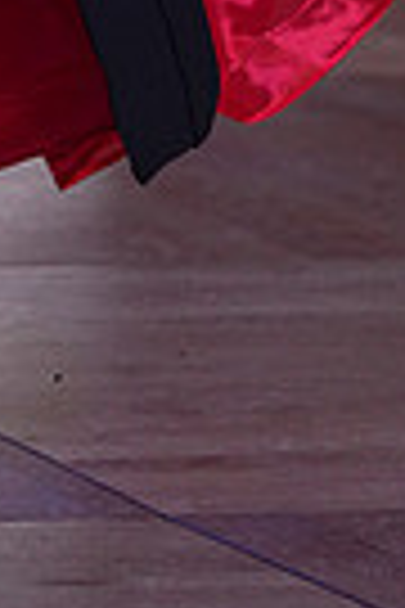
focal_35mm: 638
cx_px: -209
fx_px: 10765
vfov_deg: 3.2
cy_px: -477
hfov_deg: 2.2
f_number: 4
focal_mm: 149
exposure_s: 1/400
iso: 2000
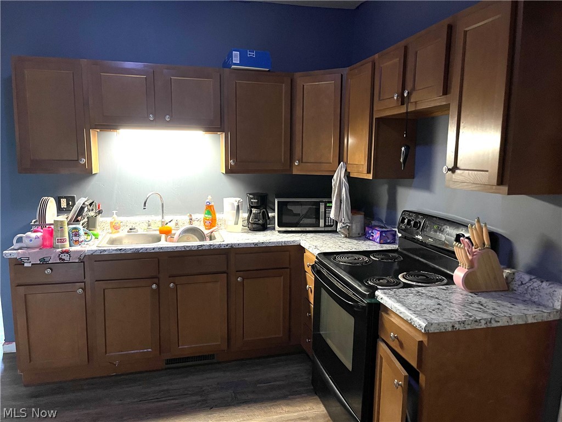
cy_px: 211
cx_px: 281
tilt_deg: -8.3
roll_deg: -0.4
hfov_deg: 69.4
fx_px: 406
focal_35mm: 25
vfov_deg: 54.9
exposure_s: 1/60
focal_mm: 5.1
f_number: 1.6
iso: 250
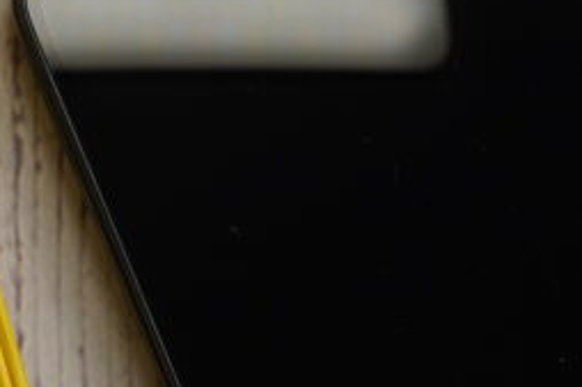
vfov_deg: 9.9
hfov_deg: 14.9
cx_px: -32
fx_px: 2180
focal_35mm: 135
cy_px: -133
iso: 640
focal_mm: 29.3
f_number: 11
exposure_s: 1/50
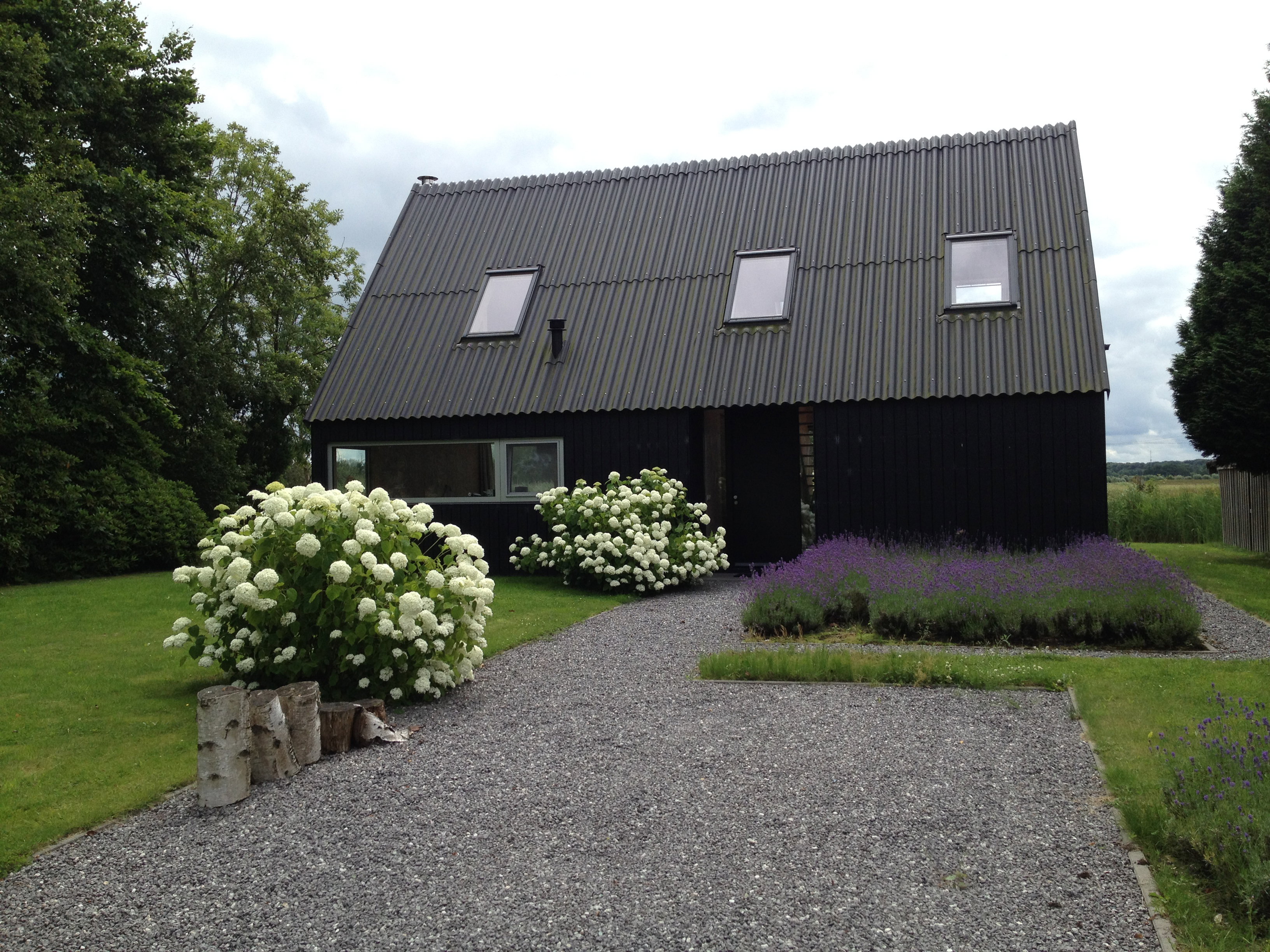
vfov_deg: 40.7
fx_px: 1284
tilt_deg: -1.3
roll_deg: +1.2
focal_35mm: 35
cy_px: 476
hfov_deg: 52.6
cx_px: 635
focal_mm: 4.28
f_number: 2.4
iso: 50
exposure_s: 1/1314
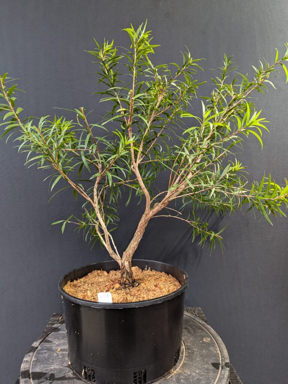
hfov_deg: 56.8
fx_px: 266
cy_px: 192
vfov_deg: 71.6
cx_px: 144
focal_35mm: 24
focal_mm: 6.81
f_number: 1.85
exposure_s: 1/50
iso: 301
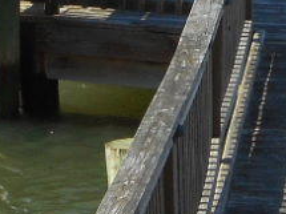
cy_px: -65
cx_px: 97
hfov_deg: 5.2
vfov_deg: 3.9
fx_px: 3130
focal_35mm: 379
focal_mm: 9.1
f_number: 4.9
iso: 80
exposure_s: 1/250
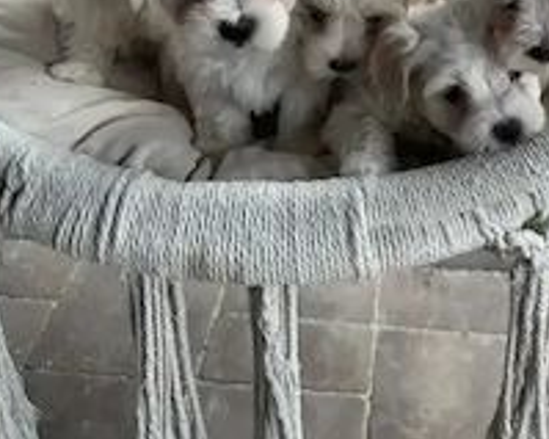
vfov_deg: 28.0
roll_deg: -2.0
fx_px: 763
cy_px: -88
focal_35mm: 47
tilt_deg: -20.7
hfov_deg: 39.0
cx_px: 378
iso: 80
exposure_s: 1/1131
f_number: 1.78
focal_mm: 6.76
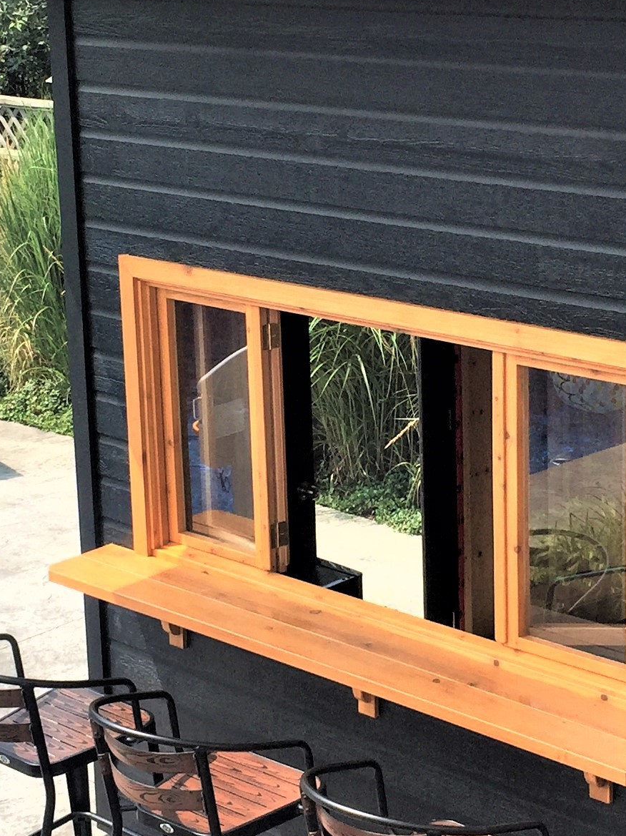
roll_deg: +1.2
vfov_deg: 24.1
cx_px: 389
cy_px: 333
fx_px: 1954
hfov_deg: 18.2
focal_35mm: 81
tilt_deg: -12.2
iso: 32
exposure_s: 1/989
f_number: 2.2
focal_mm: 4.15
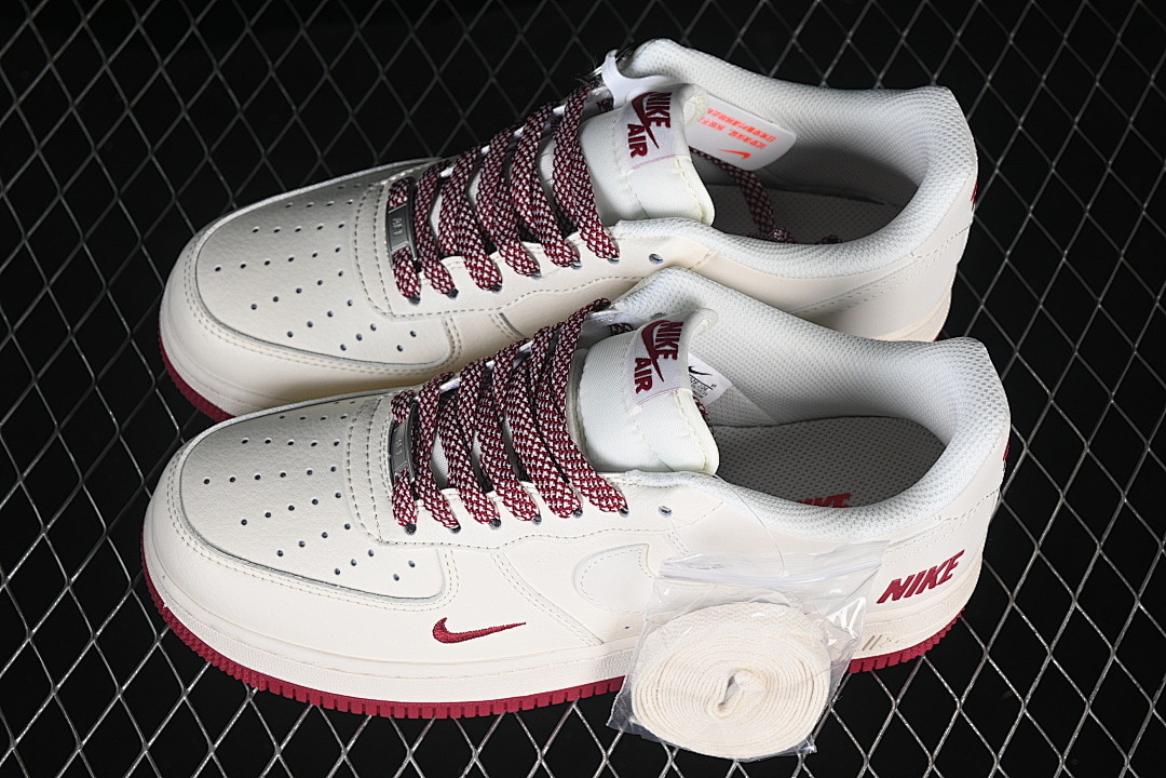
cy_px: 389
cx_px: 583
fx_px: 2429
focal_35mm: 75
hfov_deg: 27.0
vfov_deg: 18.2
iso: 160
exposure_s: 1/80
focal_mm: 50
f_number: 7.1
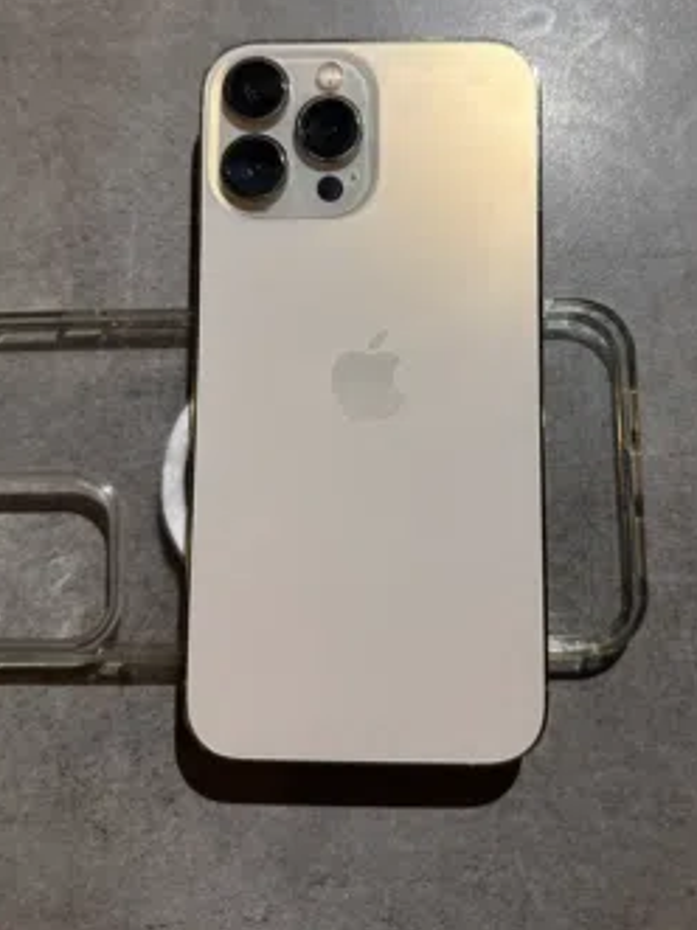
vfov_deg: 61.3
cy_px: 382
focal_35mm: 29
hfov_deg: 48.1
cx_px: 382
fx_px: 779
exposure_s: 1/50
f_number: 1.78
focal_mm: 6.86
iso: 500
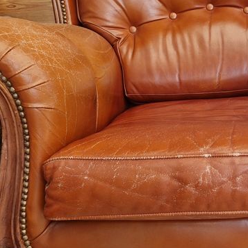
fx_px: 462
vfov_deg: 30.0
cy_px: 138
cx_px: 224
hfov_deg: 28.8
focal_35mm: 57
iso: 50
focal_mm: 5.4
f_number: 1.8
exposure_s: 1/180
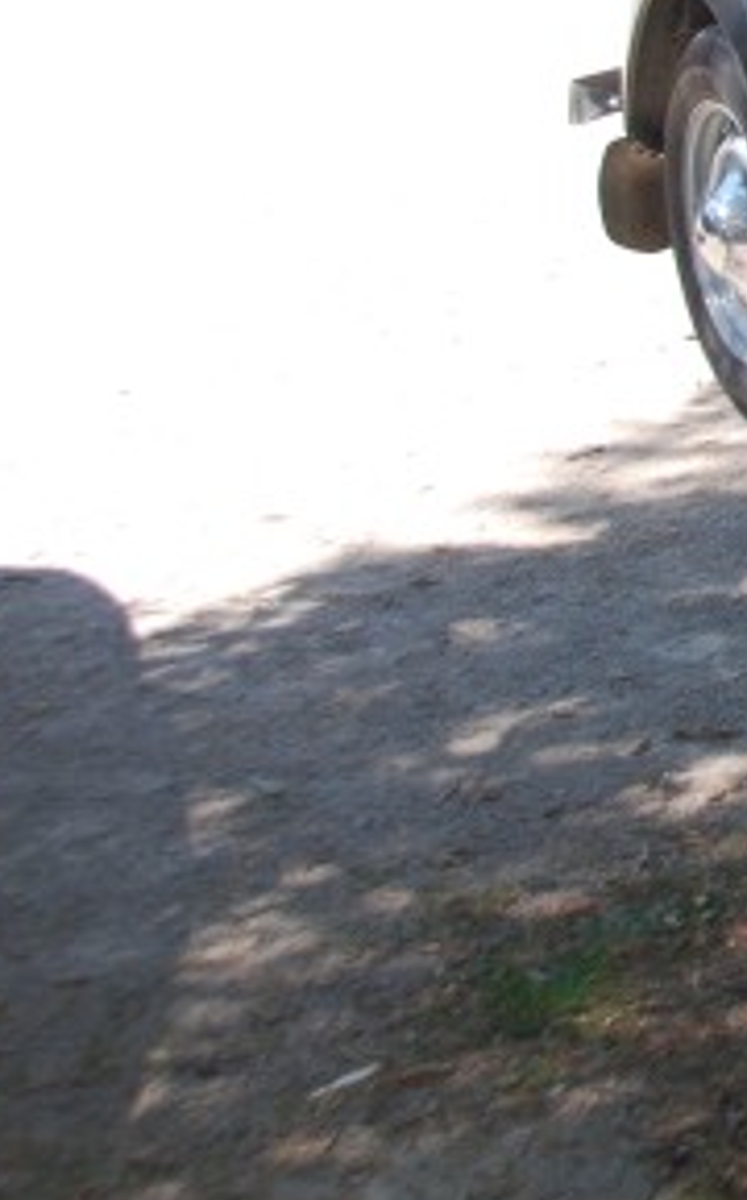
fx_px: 3723
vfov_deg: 18.0
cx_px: 1469
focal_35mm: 114
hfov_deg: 10.6
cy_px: 75
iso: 100
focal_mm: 24
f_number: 5.6
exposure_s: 1/200
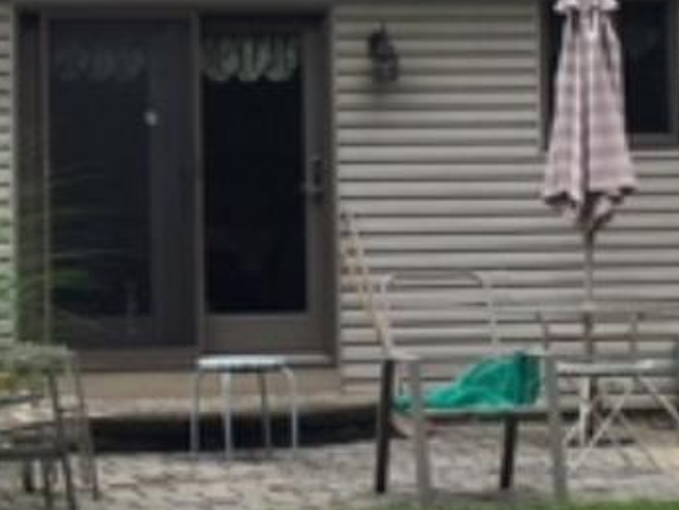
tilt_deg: +4.5
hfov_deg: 16.2
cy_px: 10
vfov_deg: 12.1
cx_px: 230
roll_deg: +0.7
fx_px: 2374
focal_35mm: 121
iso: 25
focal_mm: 4.15
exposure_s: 1/1026
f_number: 2.2
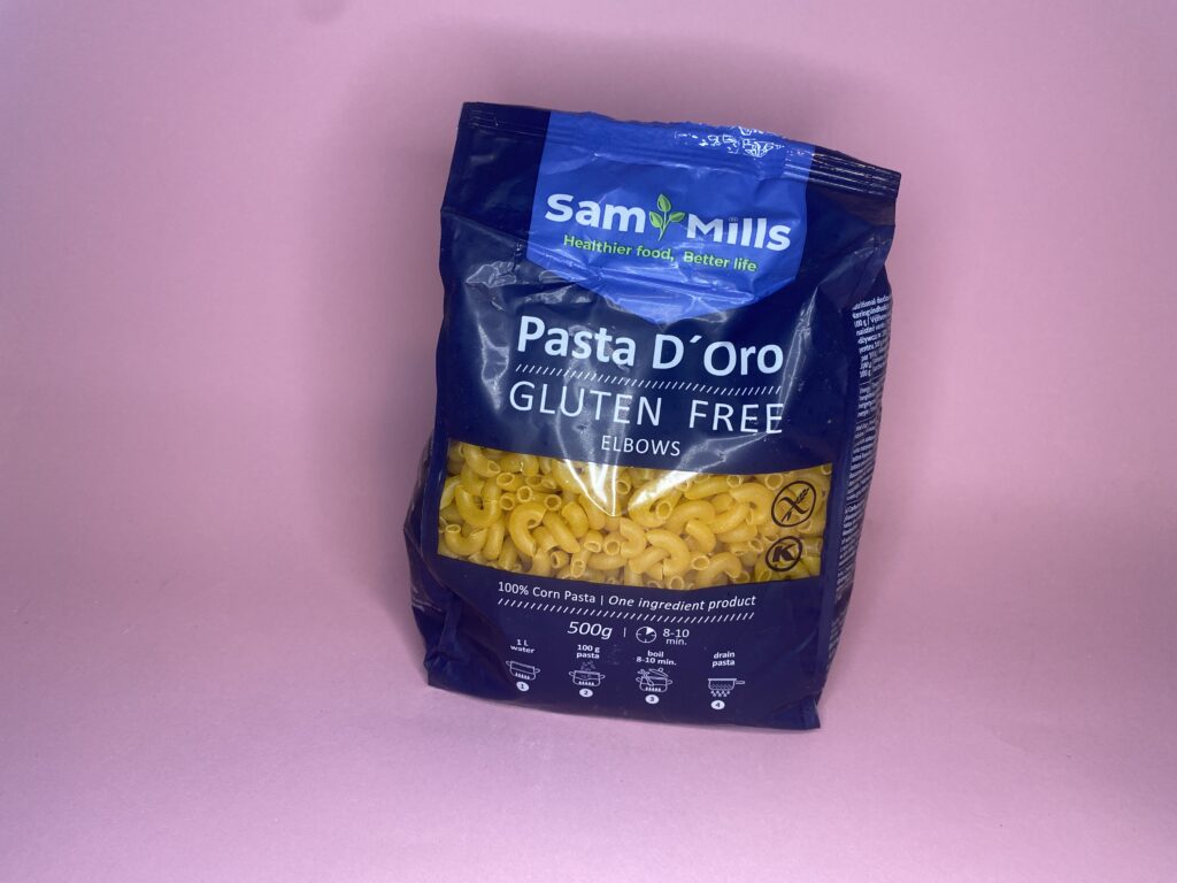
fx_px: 884
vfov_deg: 53.1
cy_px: 442
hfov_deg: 67.3
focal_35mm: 26
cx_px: 588
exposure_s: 1/121
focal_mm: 4.25
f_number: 1.8
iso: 100
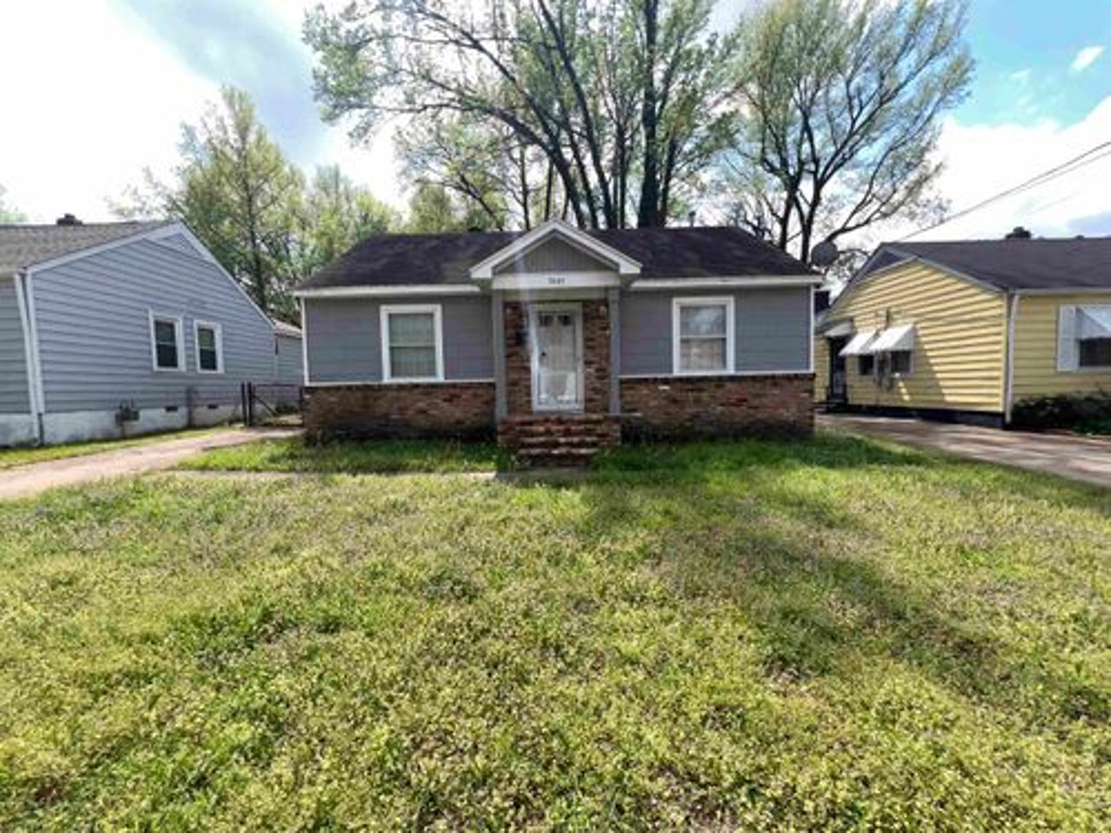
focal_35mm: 13
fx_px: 417
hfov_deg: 106.2
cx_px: 556
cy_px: 416
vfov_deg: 89.9
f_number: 1.8
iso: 25
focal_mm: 1.57
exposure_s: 1/889
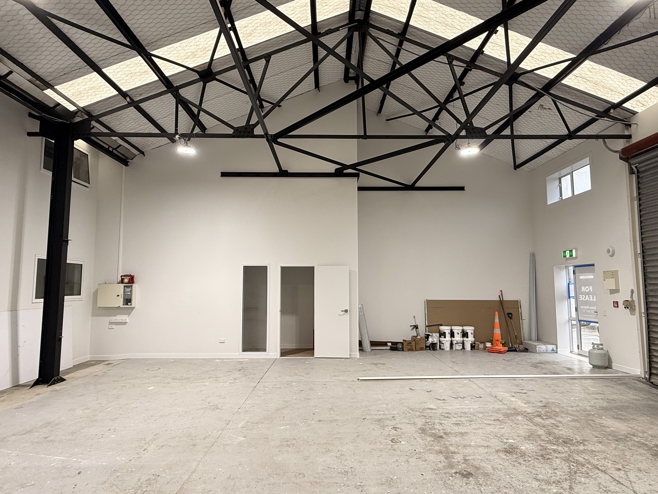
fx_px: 399
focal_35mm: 21
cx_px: 335
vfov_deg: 63.4
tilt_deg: +6.2
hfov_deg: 79.0
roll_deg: -0.2
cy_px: 250
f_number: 2.2
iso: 80
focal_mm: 2.22
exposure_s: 1/99
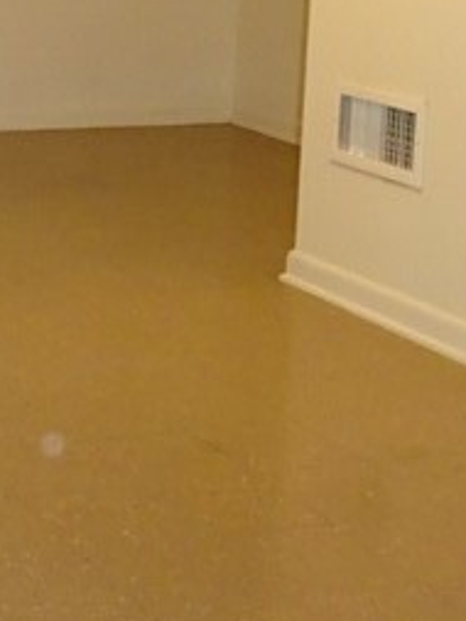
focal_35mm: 97
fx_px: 1740
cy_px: 27
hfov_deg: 14.6
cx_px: -130
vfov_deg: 19.7
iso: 500
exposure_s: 1/30
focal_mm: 4.1
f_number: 3.5
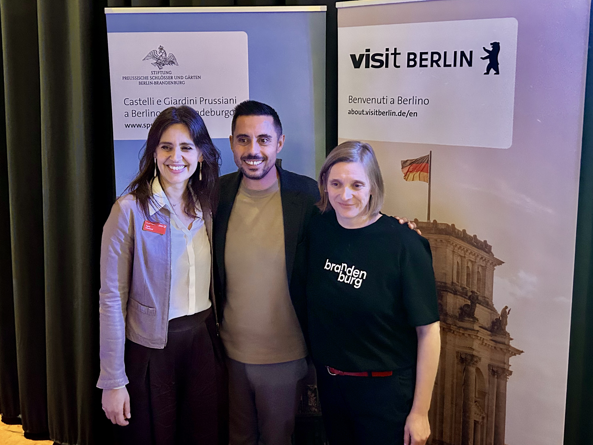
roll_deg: +0.2
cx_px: 299
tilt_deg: -8.6
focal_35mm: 27
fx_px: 463
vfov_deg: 51.4
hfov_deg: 65.3
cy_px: 227
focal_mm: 5.7
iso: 1000
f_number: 1.5
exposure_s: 1/30
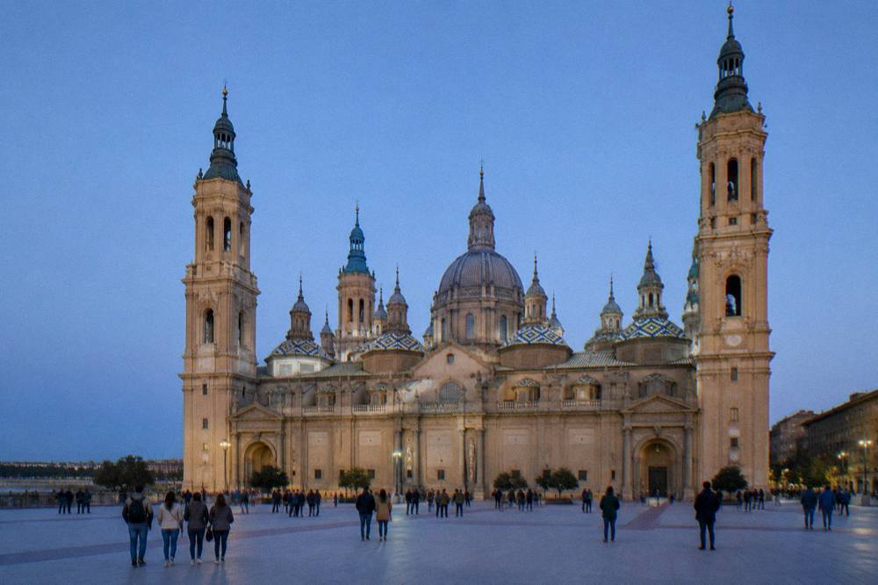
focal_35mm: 35
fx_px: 853
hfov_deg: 54.5
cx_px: 439
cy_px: 292
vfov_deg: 37.8
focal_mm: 35
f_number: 10
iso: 500
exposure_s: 1/200
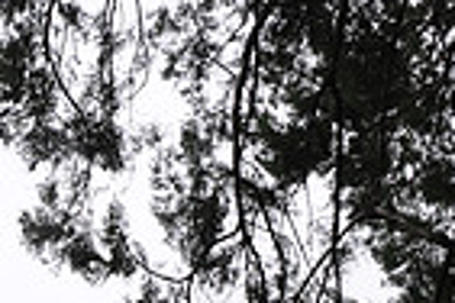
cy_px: 417
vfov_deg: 9.1
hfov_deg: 13.0
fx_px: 1870
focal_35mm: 148
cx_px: -252
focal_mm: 24
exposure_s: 1/100
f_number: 10
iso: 200
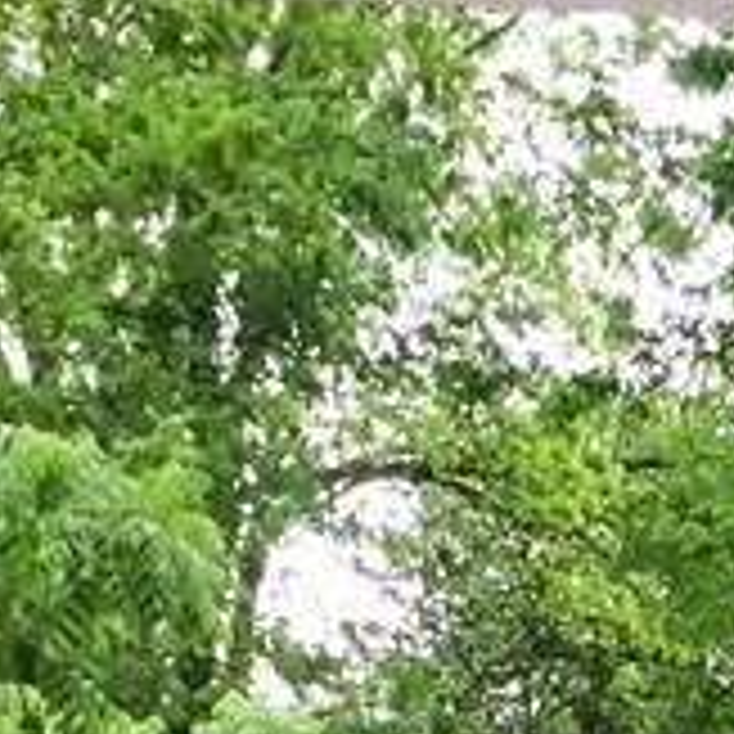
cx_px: 1004
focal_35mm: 161
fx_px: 3862
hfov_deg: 10.6
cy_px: 1653
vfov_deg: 9.8
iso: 50
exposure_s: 1/120
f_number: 2.2
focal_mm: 4.15
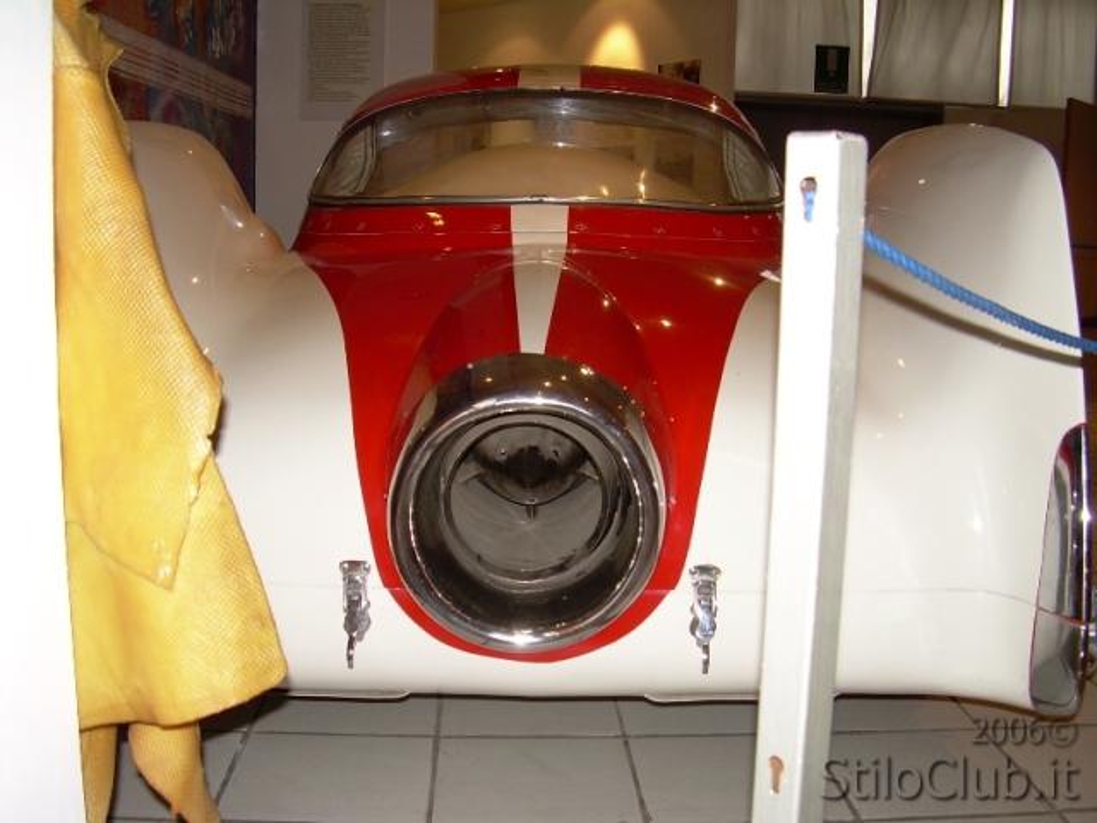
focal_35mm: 38
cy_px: 412
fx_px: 1204
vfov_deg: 37.7
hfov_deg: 49.0
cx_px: 548
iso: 65
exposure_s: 1/60
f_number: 2.8
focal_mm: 6.3
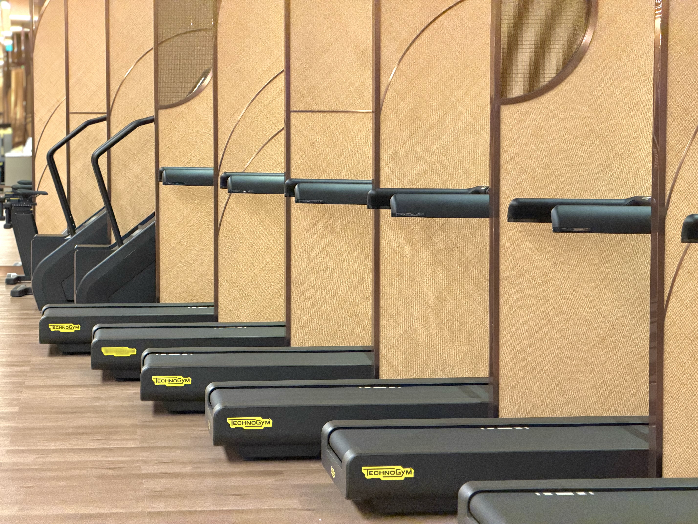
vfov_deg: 14.8
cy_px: 262
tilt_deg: -4.5
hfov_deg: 19.6
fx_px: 2016
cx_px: 349
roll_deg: +0.4
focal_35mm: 100
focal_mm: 16.89
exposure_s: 1/33
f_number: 2.8
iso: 800
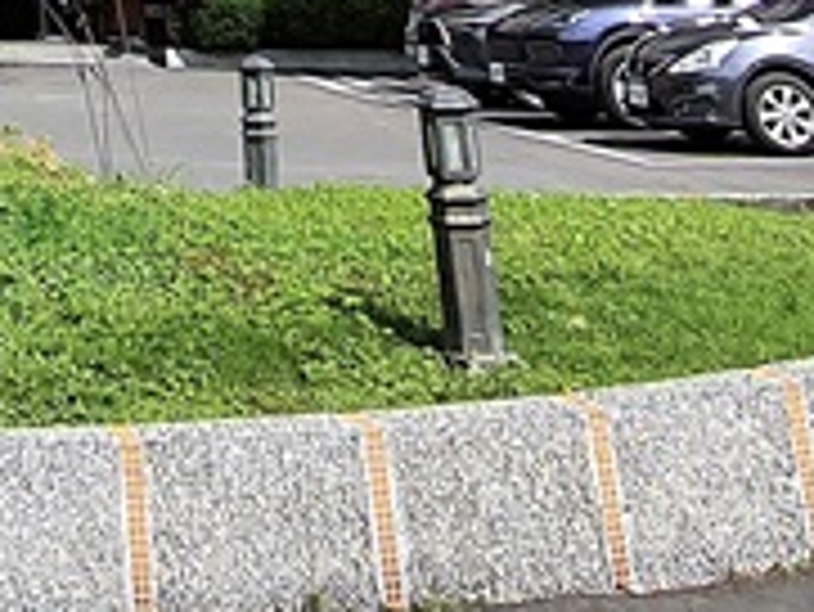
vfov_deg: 13.4
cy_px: -792
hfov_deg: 20.8
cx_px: -229
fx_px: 2024
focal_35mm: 86
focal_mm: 1.74
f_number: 2.2
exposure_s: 1/1420
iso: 50
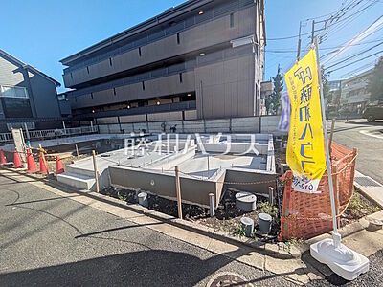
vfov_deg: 85.7
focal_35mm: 14
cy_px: 144
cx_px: 192
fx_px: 155
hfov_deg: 102.1
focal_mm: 1.83
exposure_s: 1/2092
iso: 47
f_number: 2.2
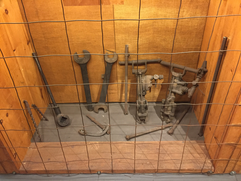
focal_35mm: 29
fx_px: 202
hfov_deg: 61.7
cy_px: 90
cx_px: 120
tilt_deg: -34.2
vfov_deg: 48.2
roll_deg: +2.5
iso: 250
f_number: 2.2
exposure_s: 1/20
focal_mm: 4.15
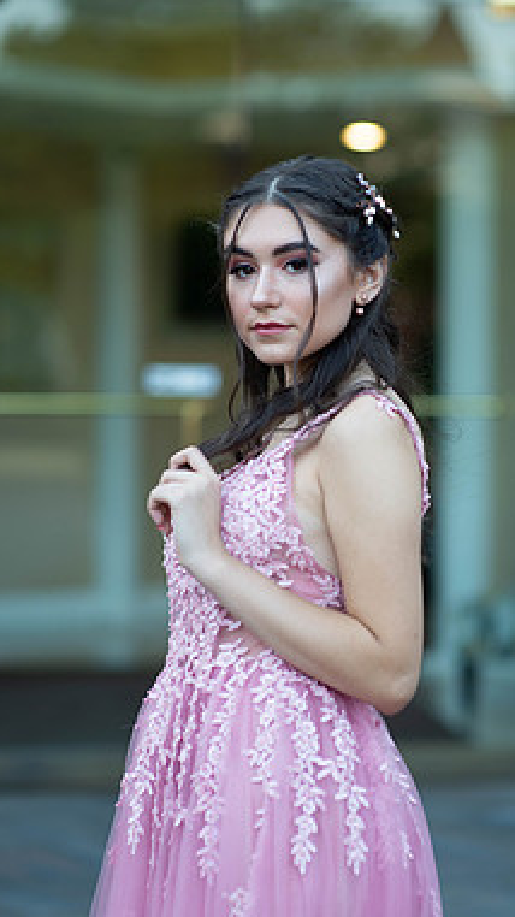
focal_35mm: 105
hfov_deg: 11.5
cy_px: 481
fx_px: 2552
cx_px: 331
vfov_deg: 20.4
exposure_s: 1/640
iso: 250
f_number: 2
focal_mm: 85
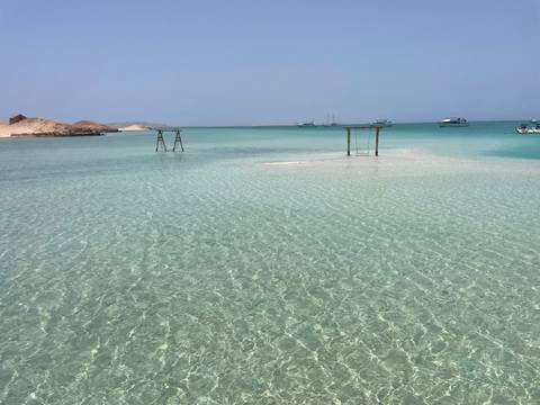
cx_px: 270
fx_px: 406
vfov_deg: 53.1
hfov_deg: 67.3
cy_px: 202
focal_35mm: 26
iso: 32
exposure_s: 1/11905
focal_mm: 4.2
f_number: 1.6
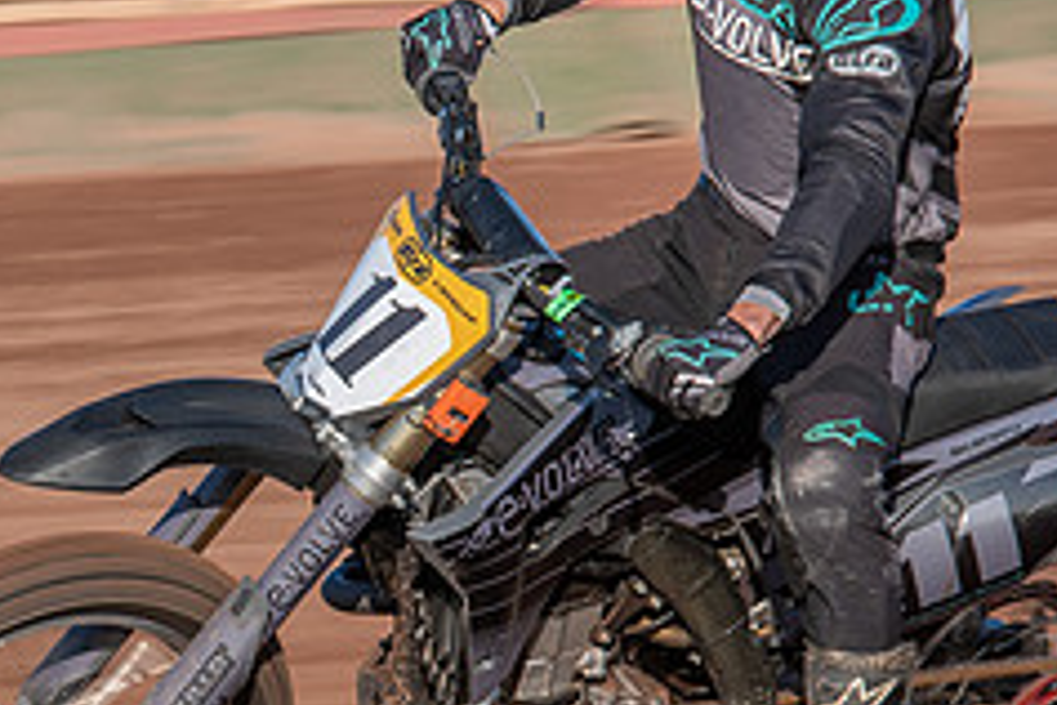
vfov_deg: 1.8
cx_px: 156
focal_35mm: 751
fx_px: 22048
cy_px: 632
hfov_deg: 2.7
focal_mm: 200
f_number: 7.1
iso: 100
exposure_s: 1/200
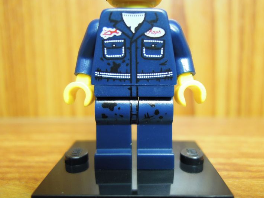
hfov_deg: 65.3
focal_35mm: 27
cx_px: 137
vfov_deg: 51.3
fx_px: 206
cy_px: 103
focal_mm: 4.3
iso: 400
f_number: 1.8
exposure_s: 1/200
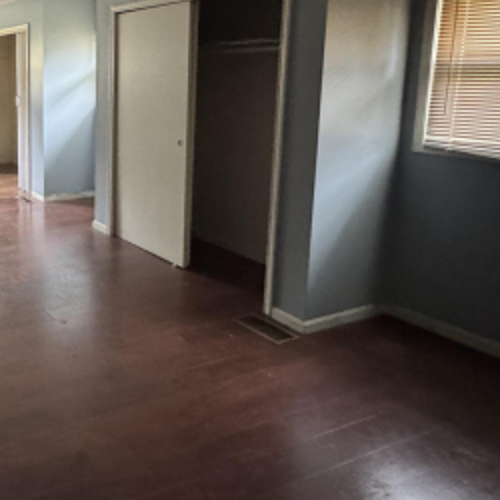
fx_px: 539
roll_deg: +1.4
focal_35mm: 33
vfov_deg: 48.6
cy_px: 154
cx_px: -17
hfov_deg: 42.0
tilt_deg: -7.1
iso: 800
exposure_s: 1/60
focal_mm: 2.22
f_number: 2.2
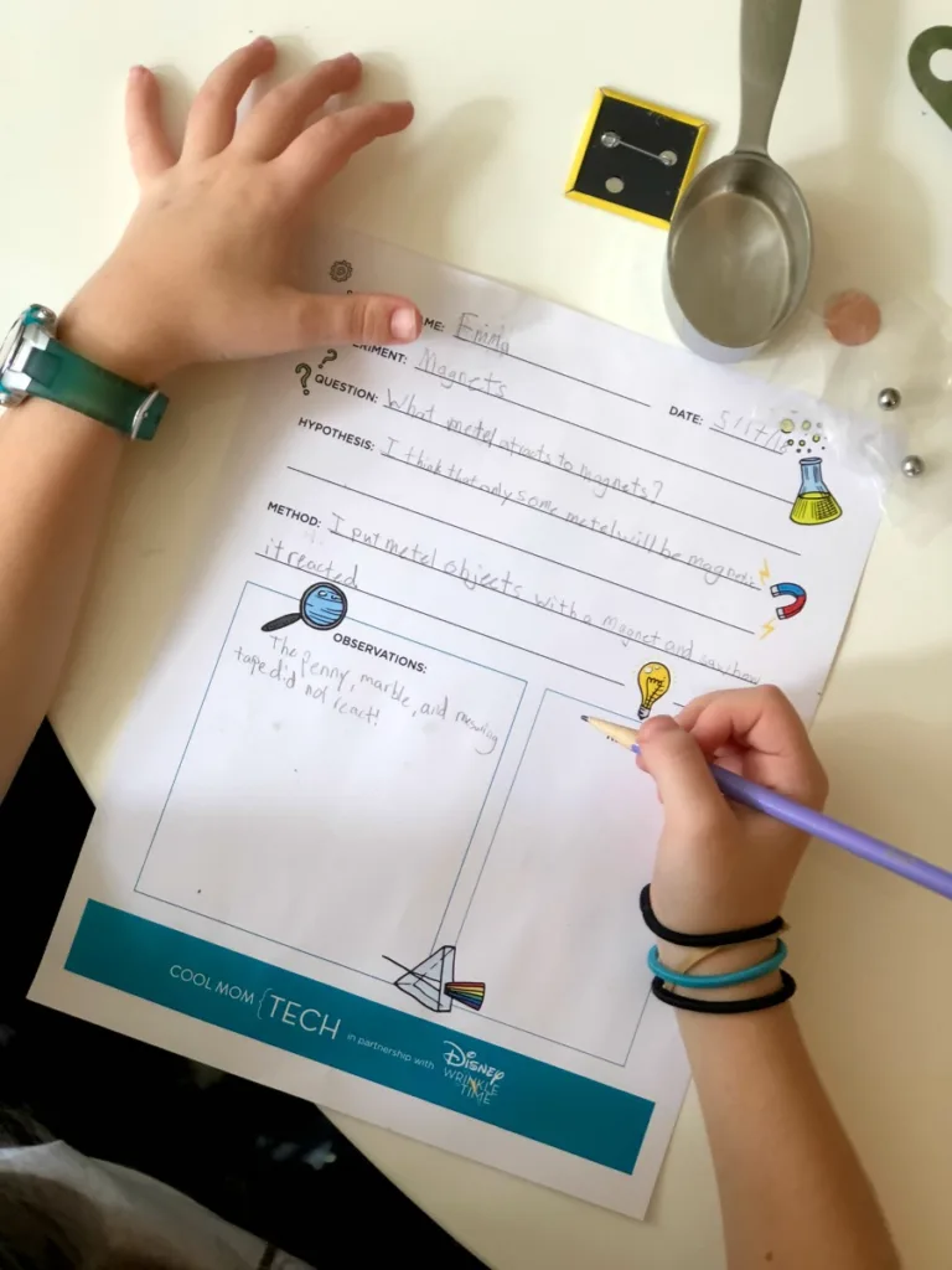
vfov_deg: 33.8
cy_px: 635
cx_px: 476
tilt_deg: -85.2
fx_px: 2090
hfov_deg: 25.7
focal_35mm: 57
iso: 160
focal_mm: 6.6
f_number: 2.8
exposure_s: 1/60
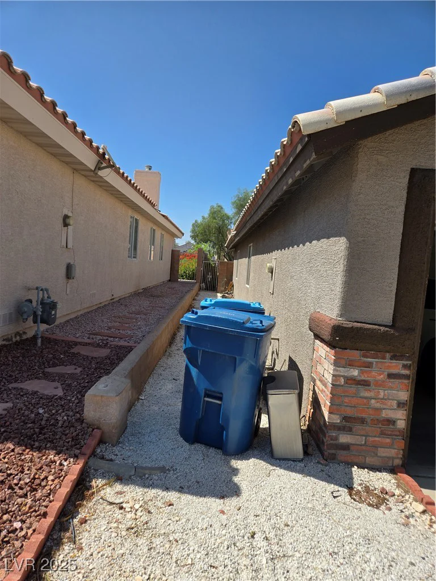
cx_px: 218
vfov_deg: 73.9
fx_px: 386
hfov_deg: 58.9
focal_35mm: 23
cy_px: 290
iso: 25
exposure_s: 1/2128
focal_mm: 5.4
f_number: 1.8
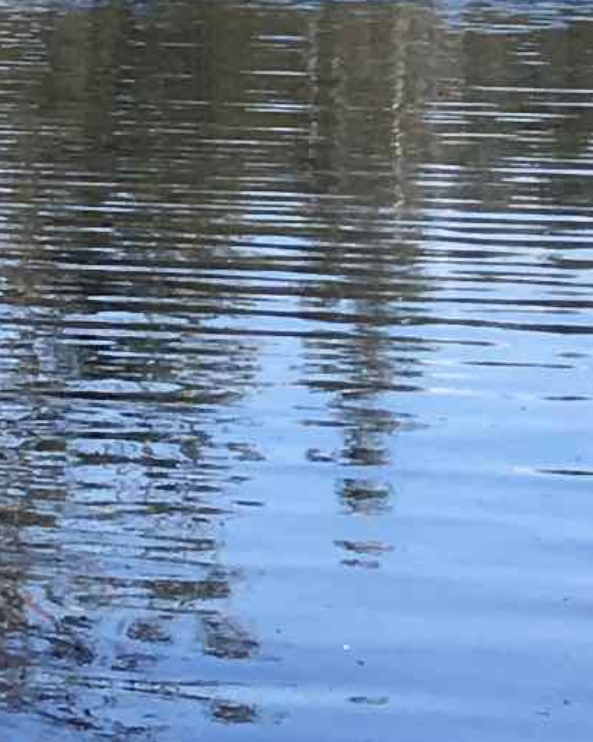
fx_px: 4897
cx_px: -1535
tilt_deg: -0.5
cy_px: -271
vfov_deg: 8.5
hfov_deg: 6.1
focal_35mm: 223
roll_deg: -0.1
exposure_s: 1/1202
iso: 25
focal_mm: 4.15
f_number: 2.2
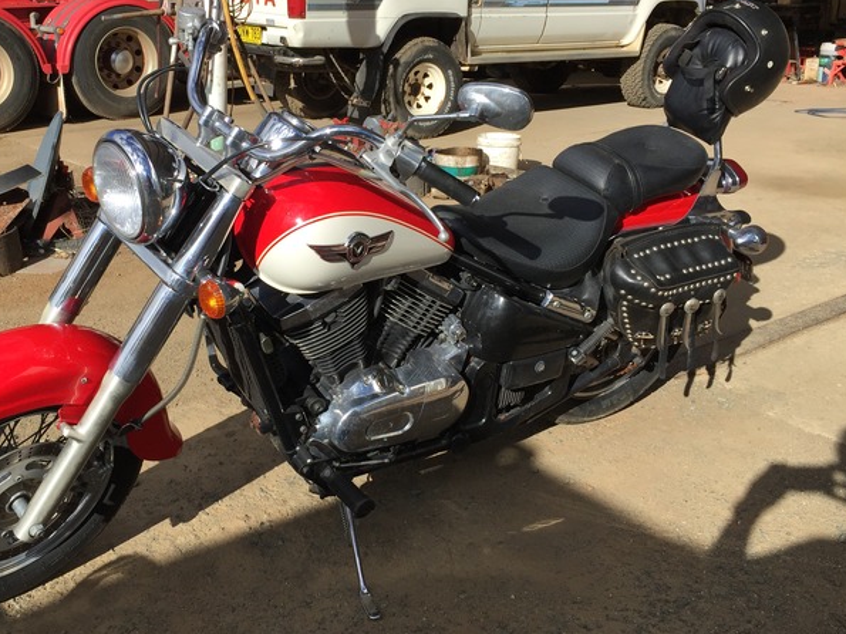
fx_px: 953
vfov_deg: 36.8
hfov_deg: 47.6
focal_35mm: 39
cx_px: 341
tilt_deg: -18.6
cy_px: 290
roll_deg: +1.0
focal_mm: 4.15
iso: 32
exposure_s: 1/2198
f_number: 2.2
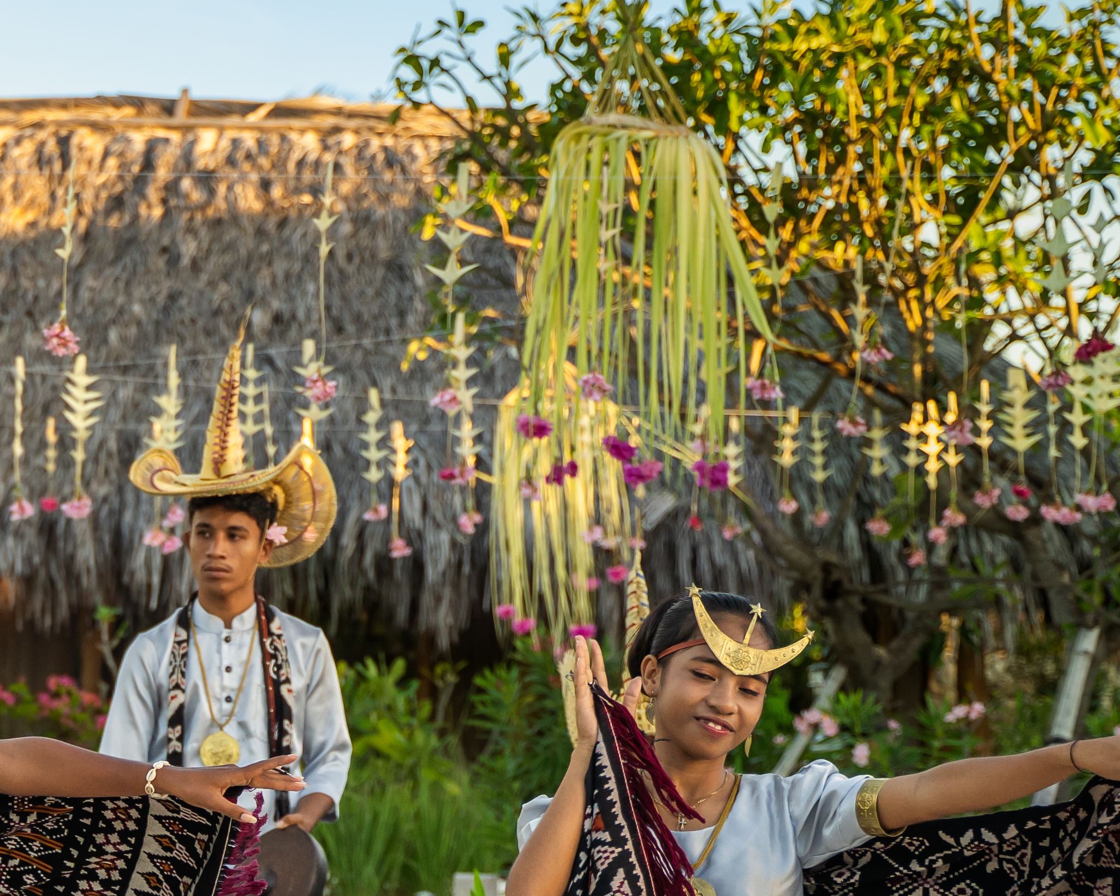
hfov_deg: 17.1
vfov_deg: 14.3
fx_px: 3547
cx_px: -240
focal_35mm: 107
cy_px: 775
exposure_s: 1/1000
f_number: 2.8
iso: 320
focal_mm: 39
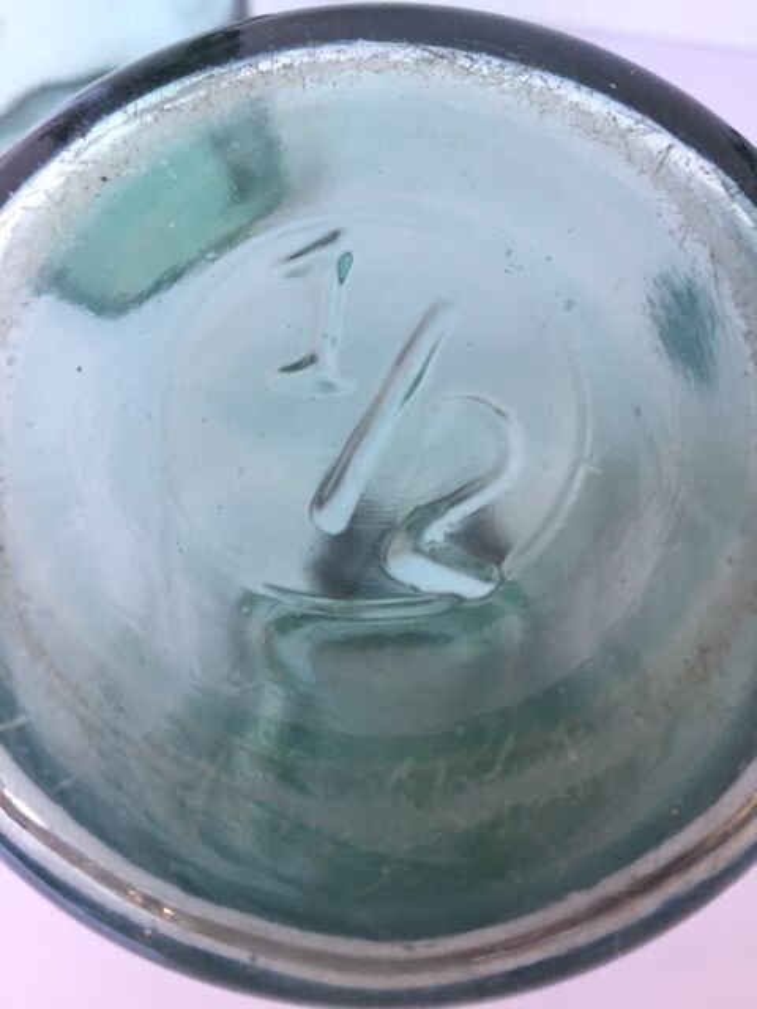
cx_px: 378
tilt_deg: -72.1
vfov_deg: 61.7
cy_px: 504
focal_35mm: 29
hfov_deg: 48.2
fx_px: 846
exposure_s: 1/33
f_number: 2.2
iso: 50
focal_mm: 4.15
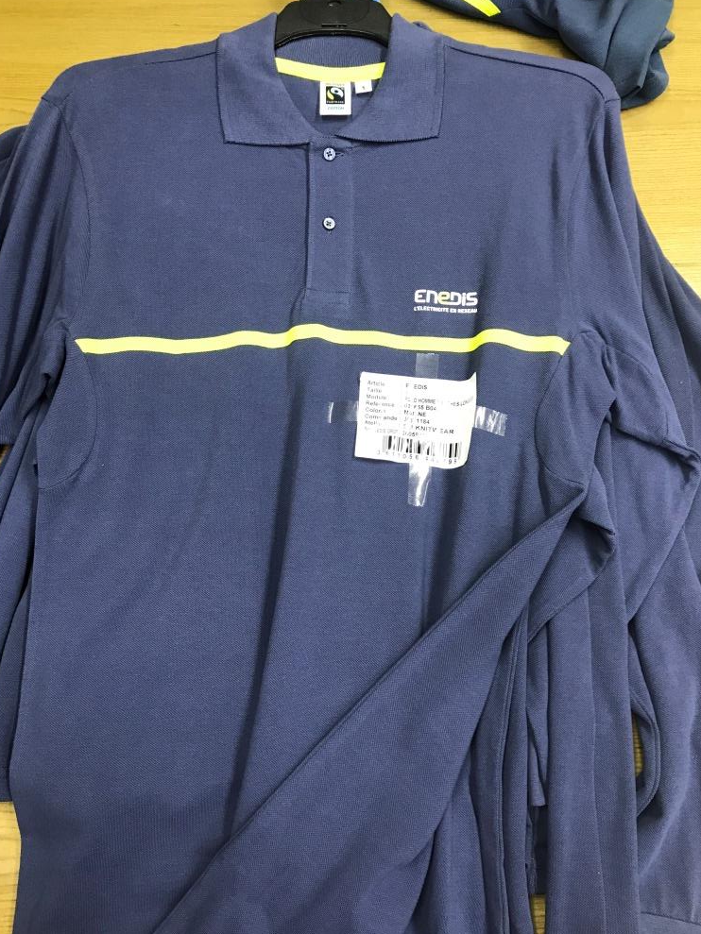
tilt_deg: -70.4
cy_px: 470
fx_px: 783
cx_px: 352
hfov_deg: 48.2
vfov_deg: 61.7
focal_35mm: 29
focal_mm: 3.99
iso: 40
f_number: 1.8
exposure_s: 1/15
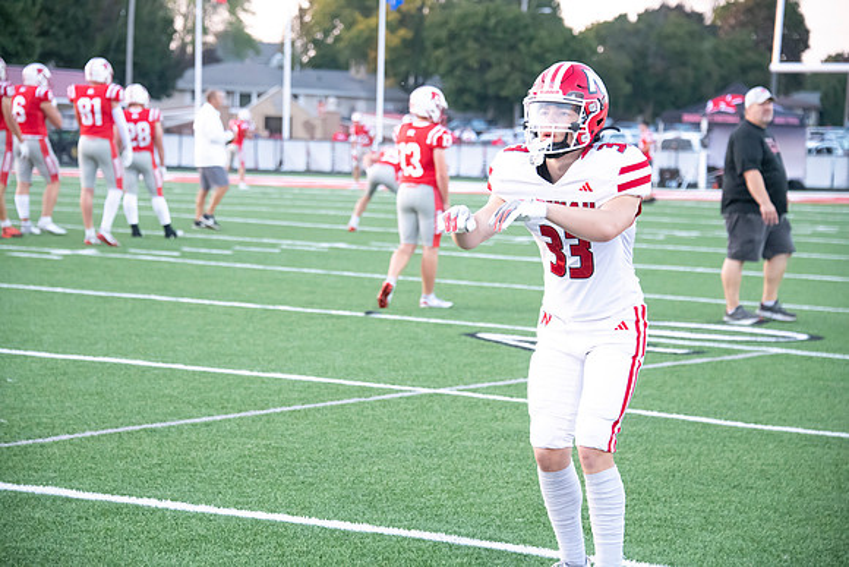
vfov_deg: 11.2
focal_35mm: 122
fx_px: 2878
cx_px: 424
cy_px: 284
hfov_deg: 16.8
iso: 4000
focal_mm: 122
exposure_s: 1/640
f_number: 5.6
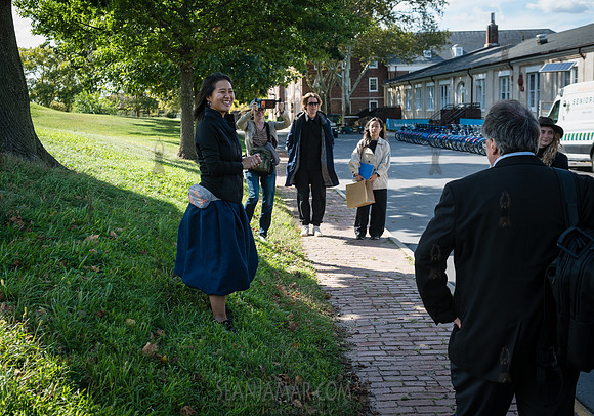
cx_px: 238
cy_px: 199
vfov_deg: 29.5
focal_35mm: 47
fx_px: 790
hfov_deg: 41.0
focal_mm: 40
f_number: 4.5
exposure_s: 1/1000
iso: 500
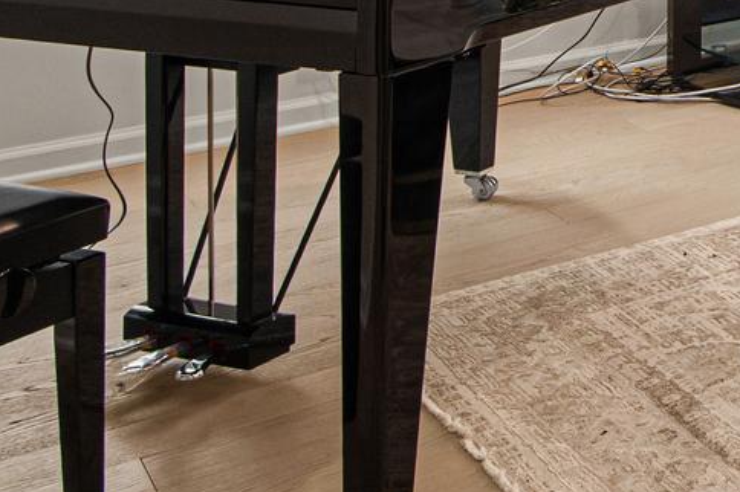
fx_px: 1479
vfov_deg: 16.8
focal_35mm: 72
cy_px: -281
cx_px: 1245
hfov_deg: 21.2
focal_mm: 17
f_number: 9
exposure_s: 1/5
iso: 200
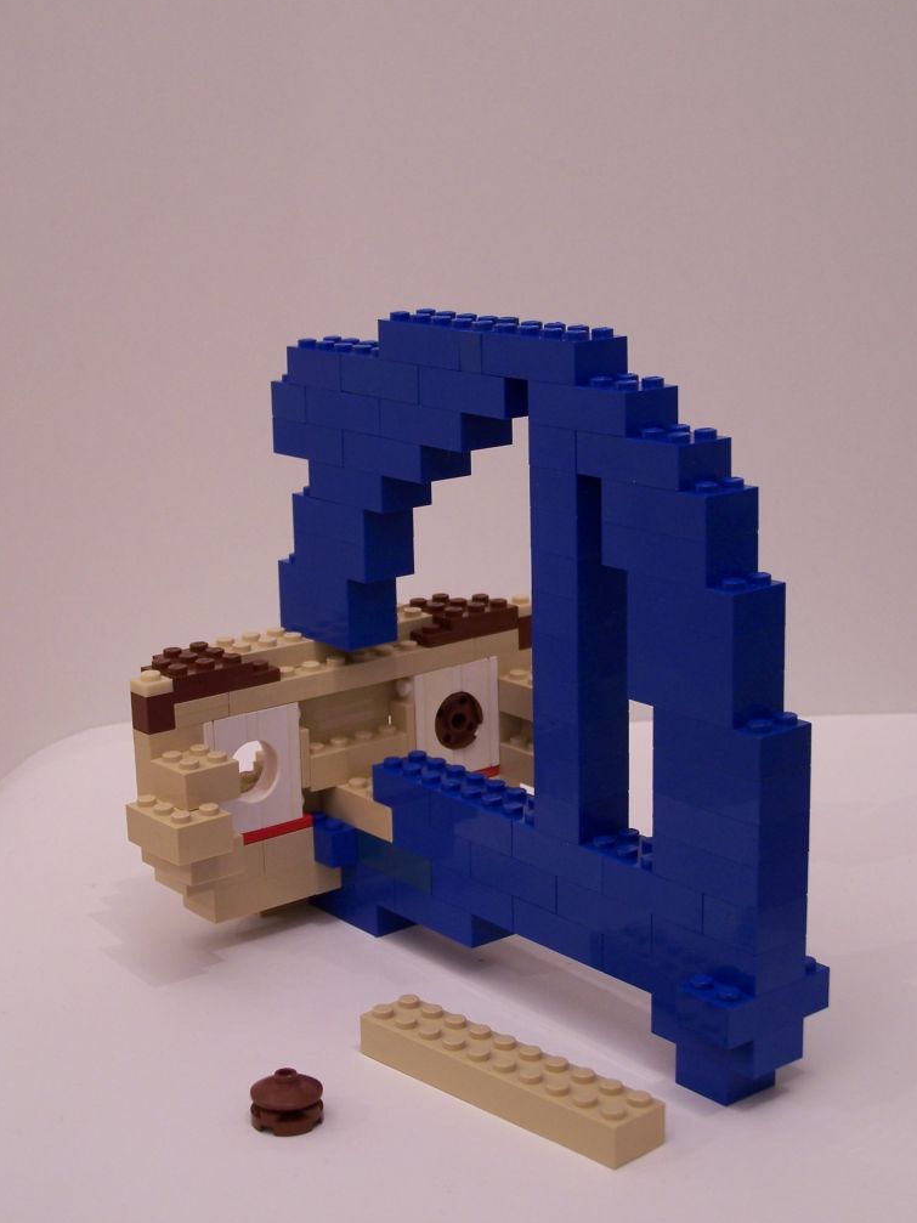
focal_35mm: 60
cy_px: 604
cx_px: 462
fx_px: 2120
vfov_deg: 32.2
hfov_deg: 24.4
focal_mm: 9.8
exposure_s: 1/3
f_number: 3.1
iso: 80
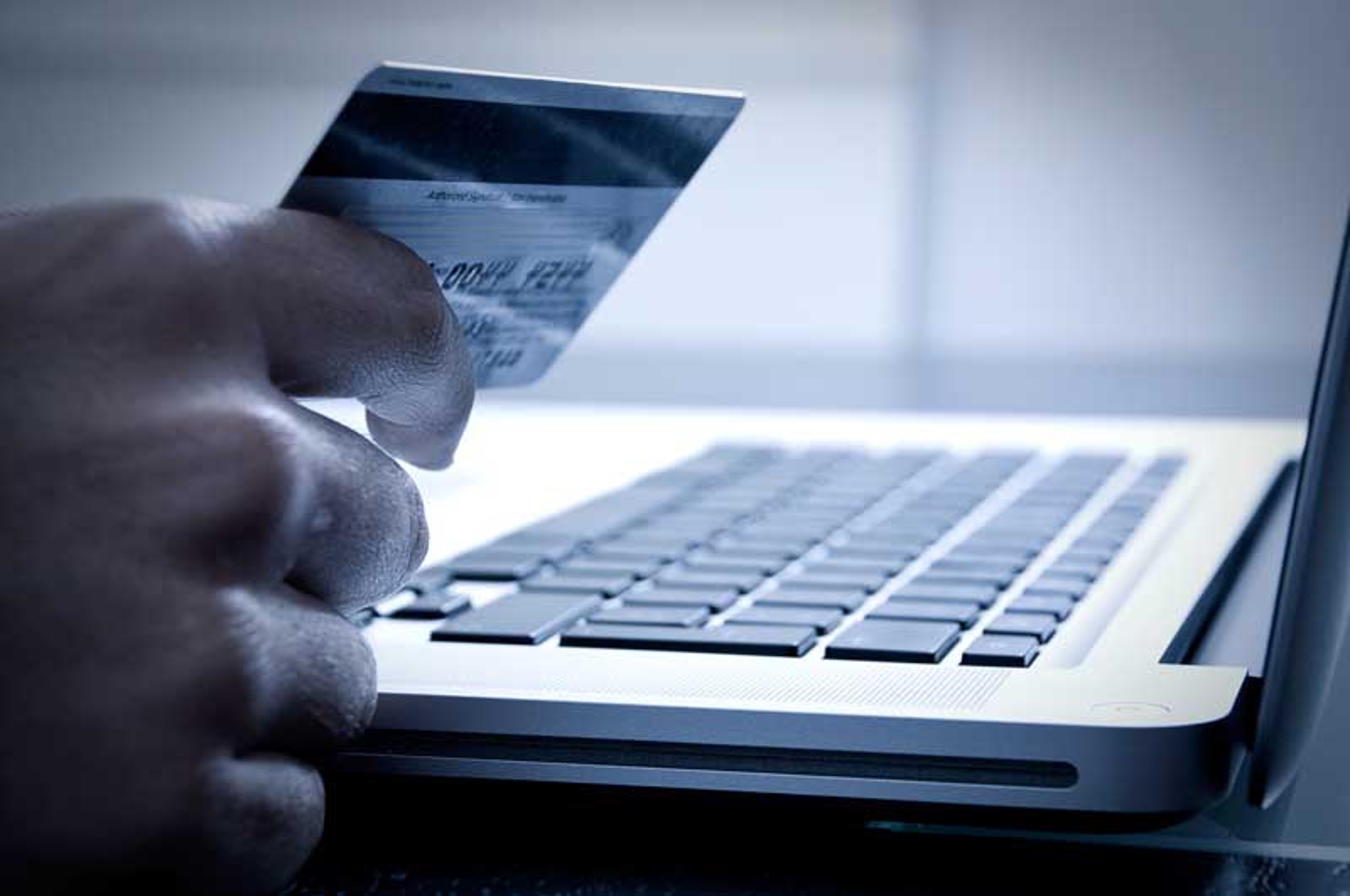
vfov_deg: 13.8
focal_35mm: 99
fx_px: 3707
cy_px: 448
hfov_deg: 20.6
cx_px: 675
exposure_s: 1/125
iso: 320
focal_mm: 66
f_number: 7.1
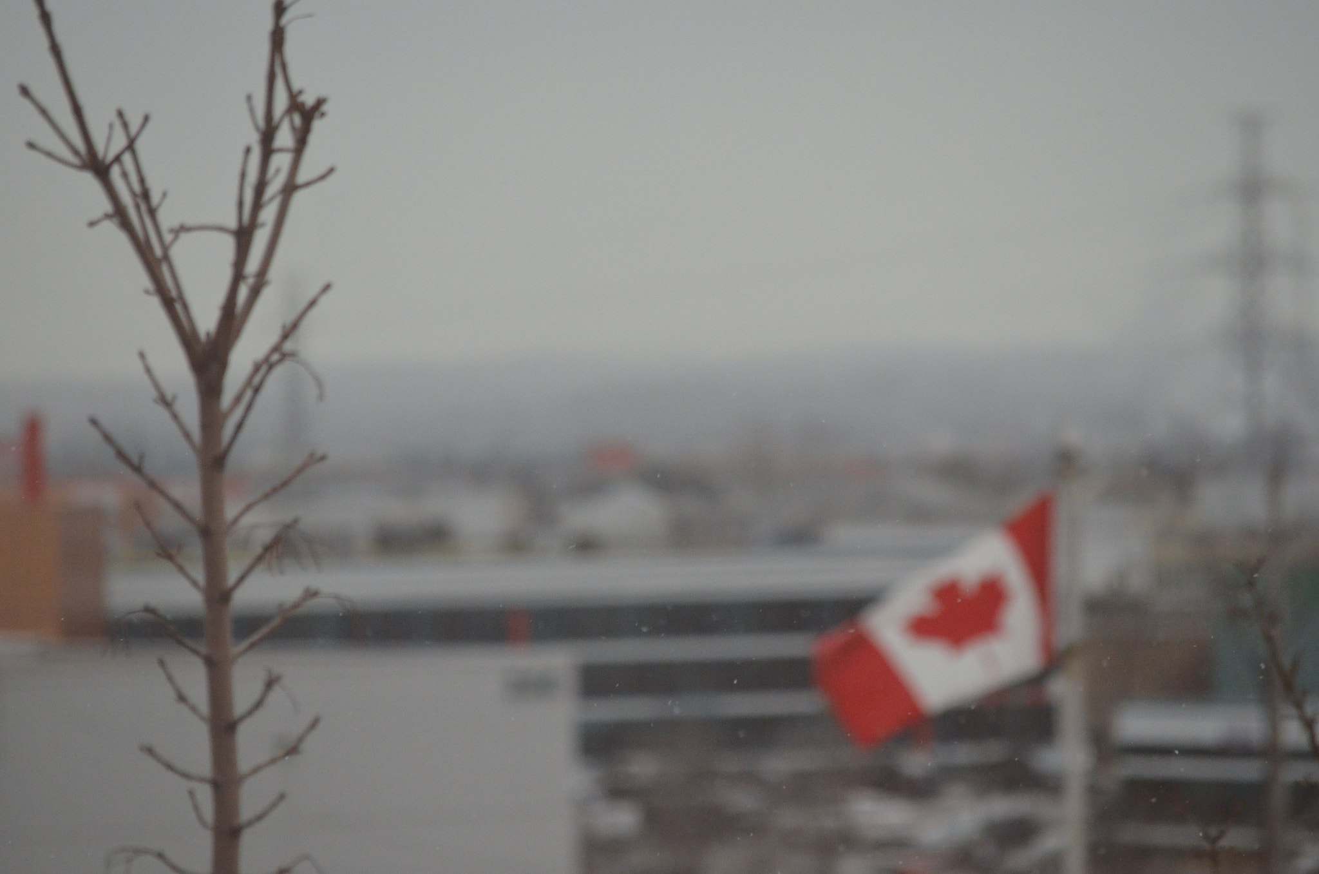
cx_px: 660
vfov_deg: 4.6
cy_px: 437
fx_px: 10968
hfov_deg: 6.9
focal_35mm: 300
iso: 1800
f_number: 5.6
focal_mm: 200
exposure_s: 1/500
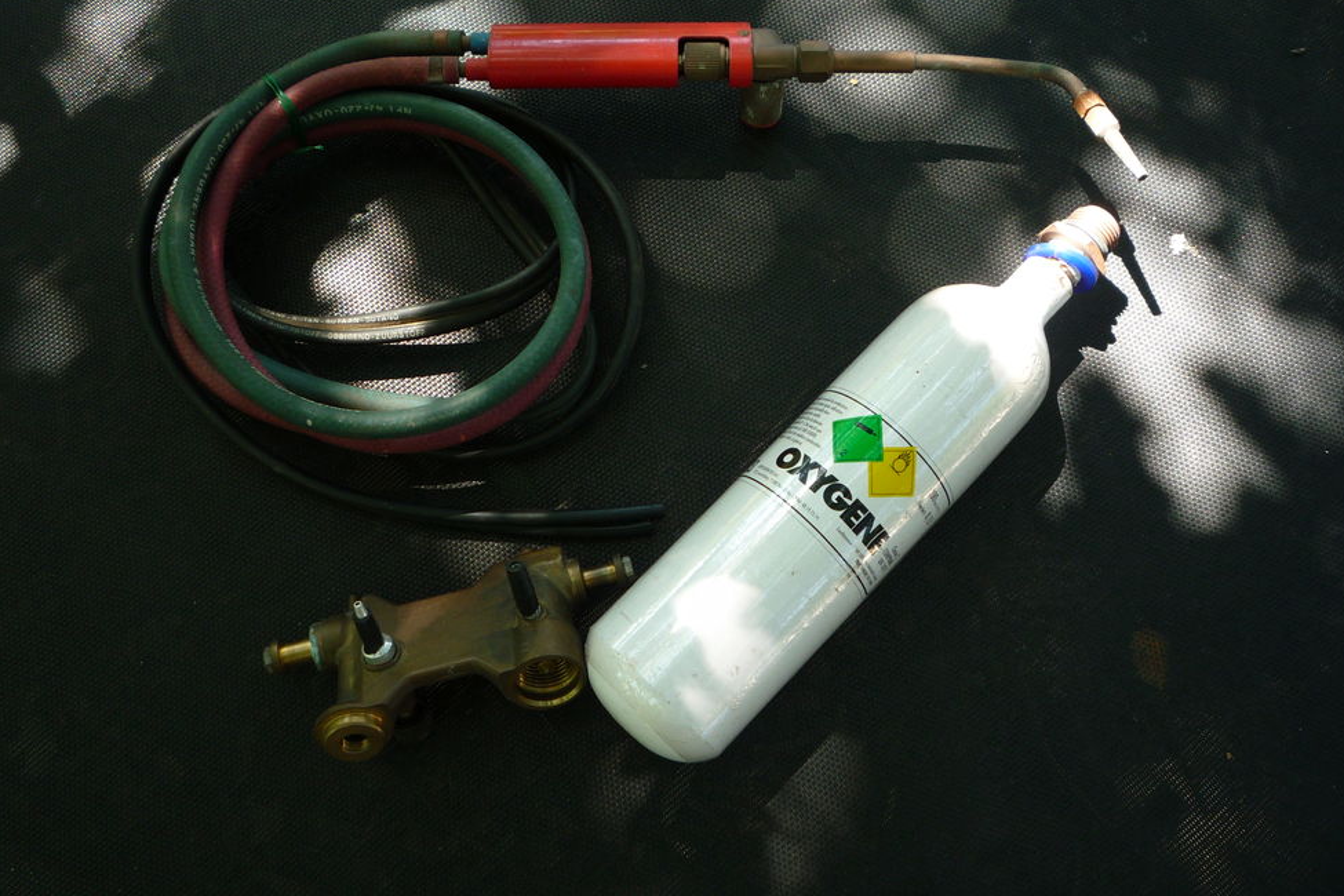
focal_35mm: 32
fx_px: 1195
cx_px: 664
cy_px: 387
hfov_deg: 58.7
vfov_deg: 41.0
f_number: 3.3
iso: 100
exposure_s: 1/50
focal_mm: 5.2
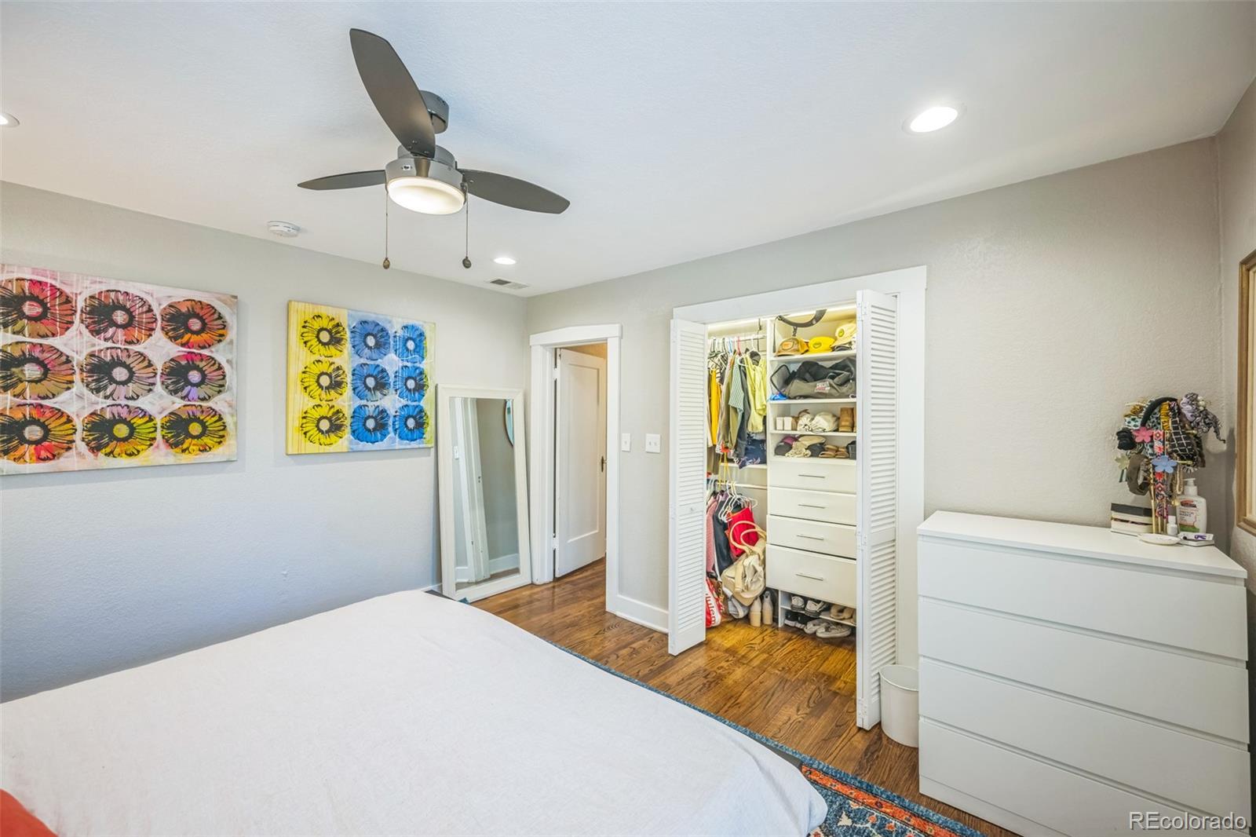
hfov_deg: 104.3
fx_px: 488
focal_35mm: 14
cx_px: 628
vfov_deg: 81.2
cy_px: 418
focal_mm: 14
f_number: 7.1
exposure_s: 1/15
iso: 400
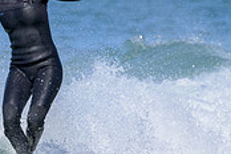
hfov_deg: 1.0
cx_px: 46
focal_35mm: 2031
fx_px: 13031
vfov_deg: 0.7
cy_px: 171
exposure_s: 1/2000
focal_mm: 610
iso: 800
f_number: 11
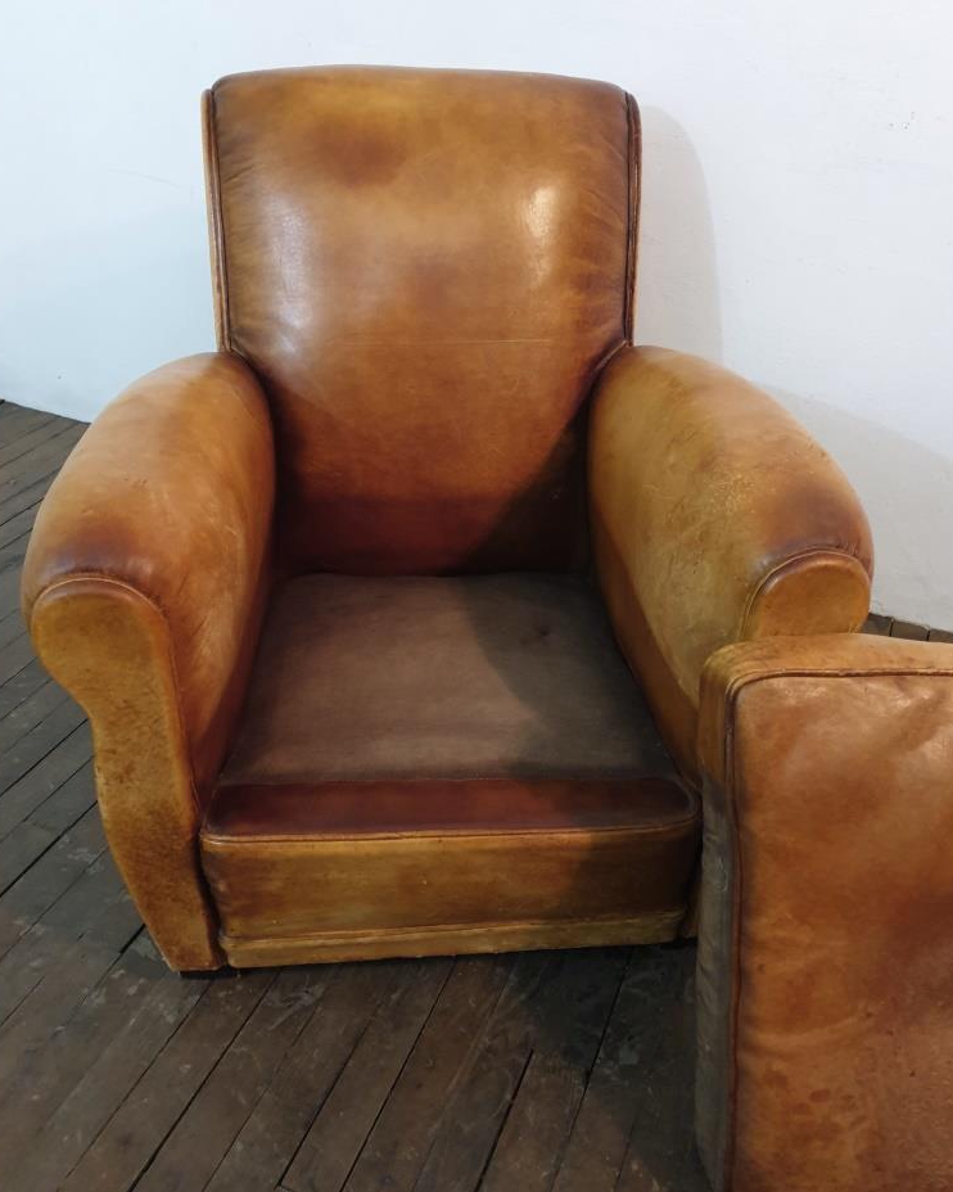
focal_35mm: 28
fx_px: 988
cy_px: 615
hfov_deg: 51.5
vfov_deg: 62.2
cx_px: 478
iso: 320
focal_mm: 4.3
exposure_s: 1/20
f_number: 1.5
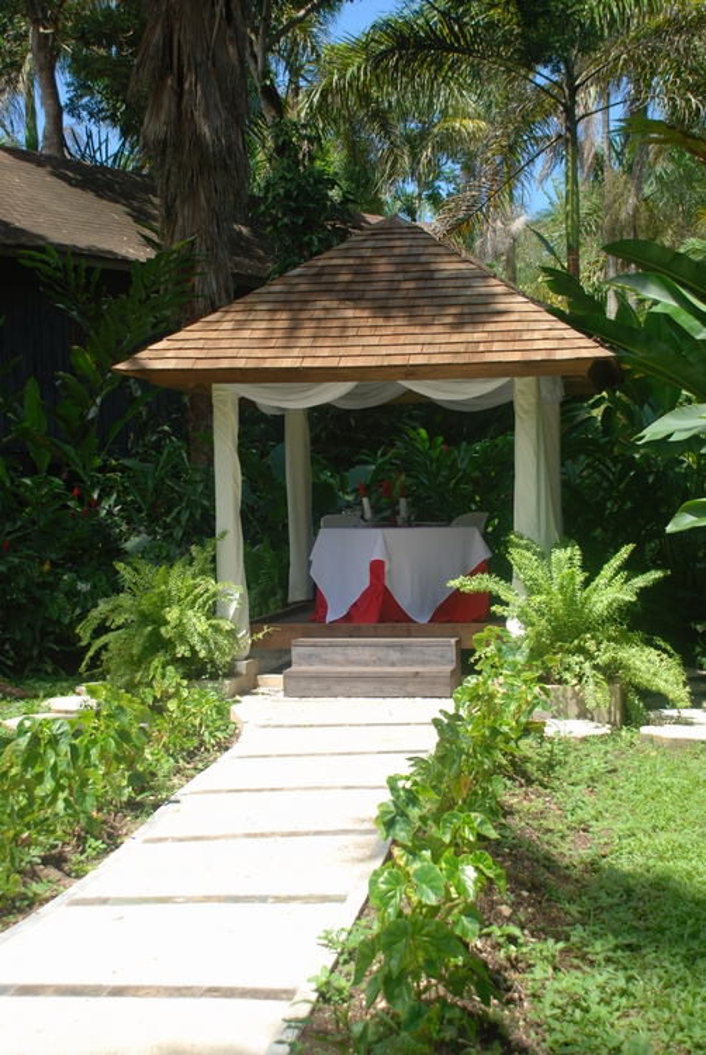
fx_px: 1540
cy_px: 528
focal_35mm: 52
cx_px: 353
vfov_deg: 37.8
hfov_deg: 25.8
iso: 100
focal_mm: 35
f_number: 4.5
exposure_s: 1/200
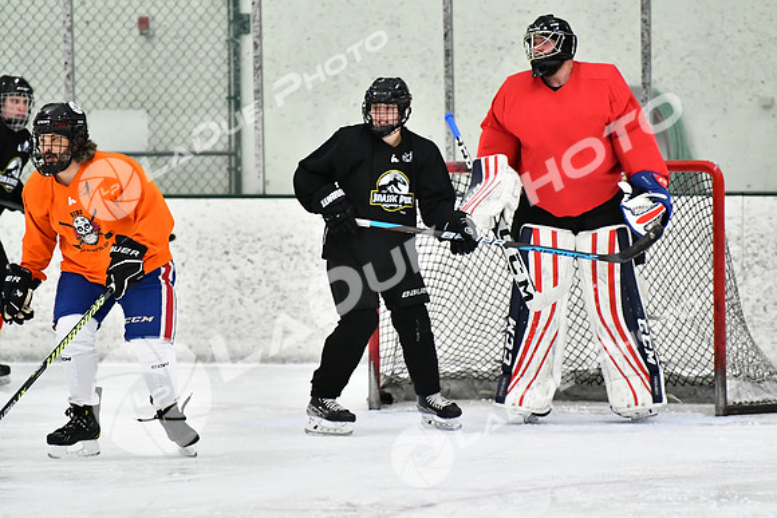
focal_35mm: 285
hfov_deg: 7.2
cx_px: 388
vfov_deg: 4.8
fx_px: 6152
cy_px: 259
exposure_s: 1/1250
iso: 5000
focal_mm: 190
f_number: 2.8
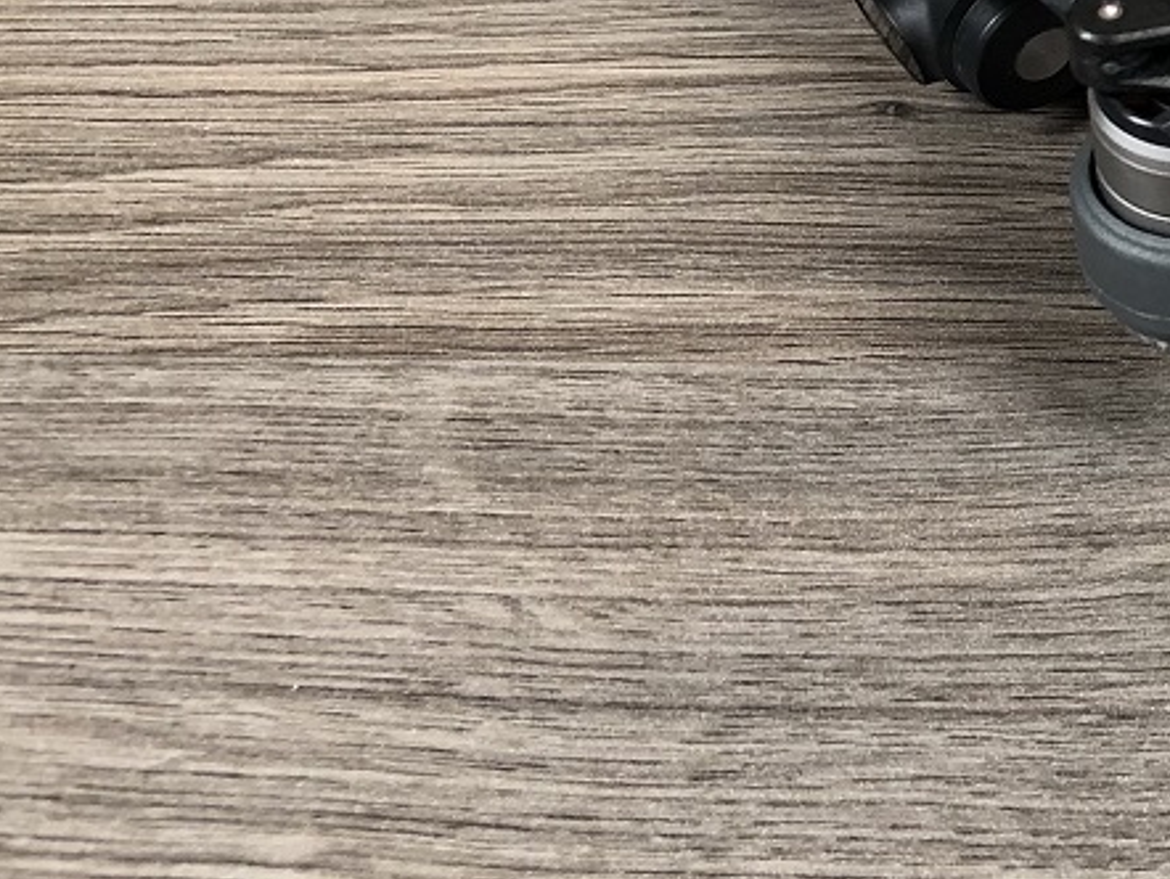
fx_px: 2739
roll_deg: -0.4
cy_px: 111
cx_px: 1636
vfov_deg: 18.0
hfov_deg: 21.2
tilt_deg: -41.1
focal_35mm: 81
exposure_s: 1/30
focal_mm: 3.99
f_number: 1.8
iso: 25
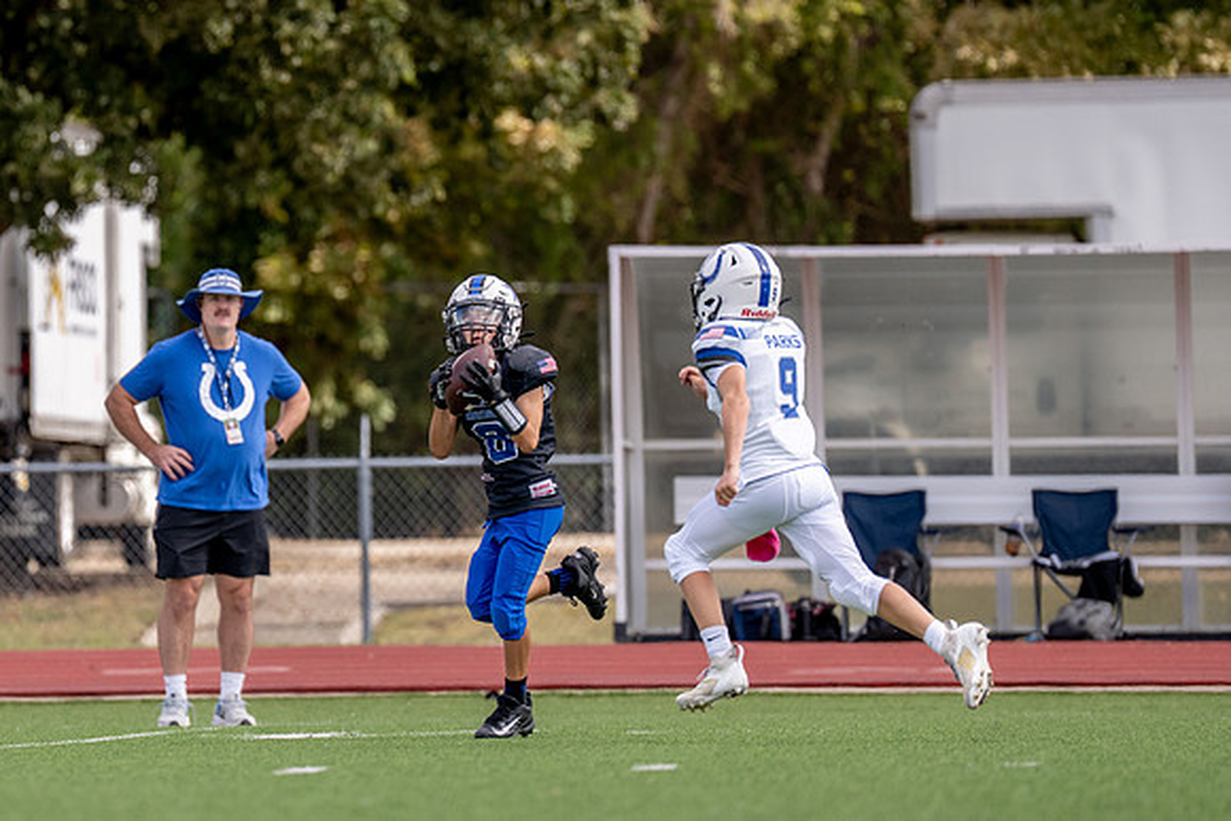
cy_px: 382
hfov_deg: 5.5
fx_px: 12810
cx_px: 380
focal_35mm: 375
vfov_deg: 3.7
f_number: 2.8
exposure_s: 1/3200
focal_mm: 200
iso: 250
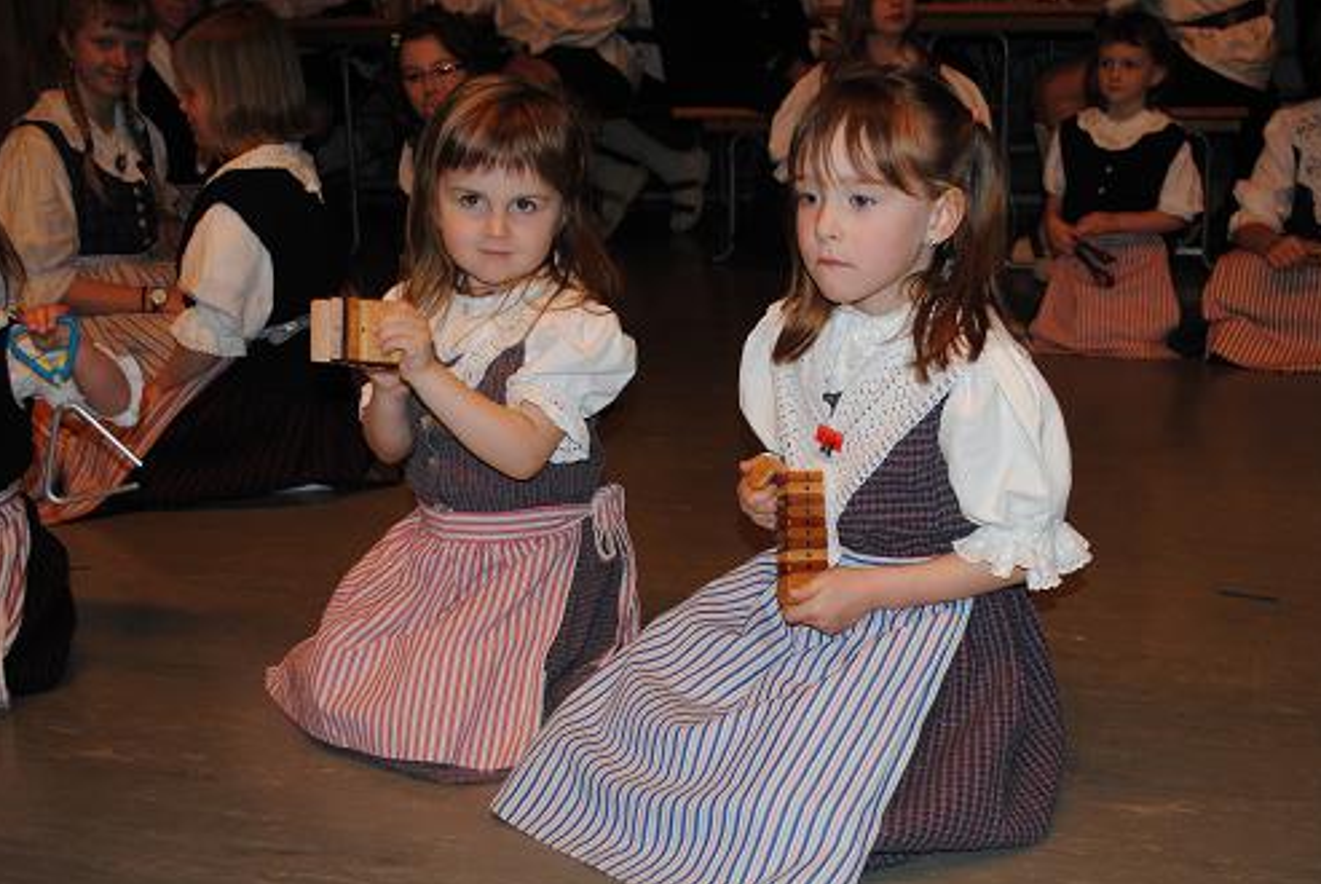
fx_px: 1690
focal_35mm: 46
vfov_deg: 29.3
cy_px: 518
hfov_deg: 42.7
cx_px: 719
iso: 200
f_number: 4.2
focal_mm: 26
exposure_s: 1/60
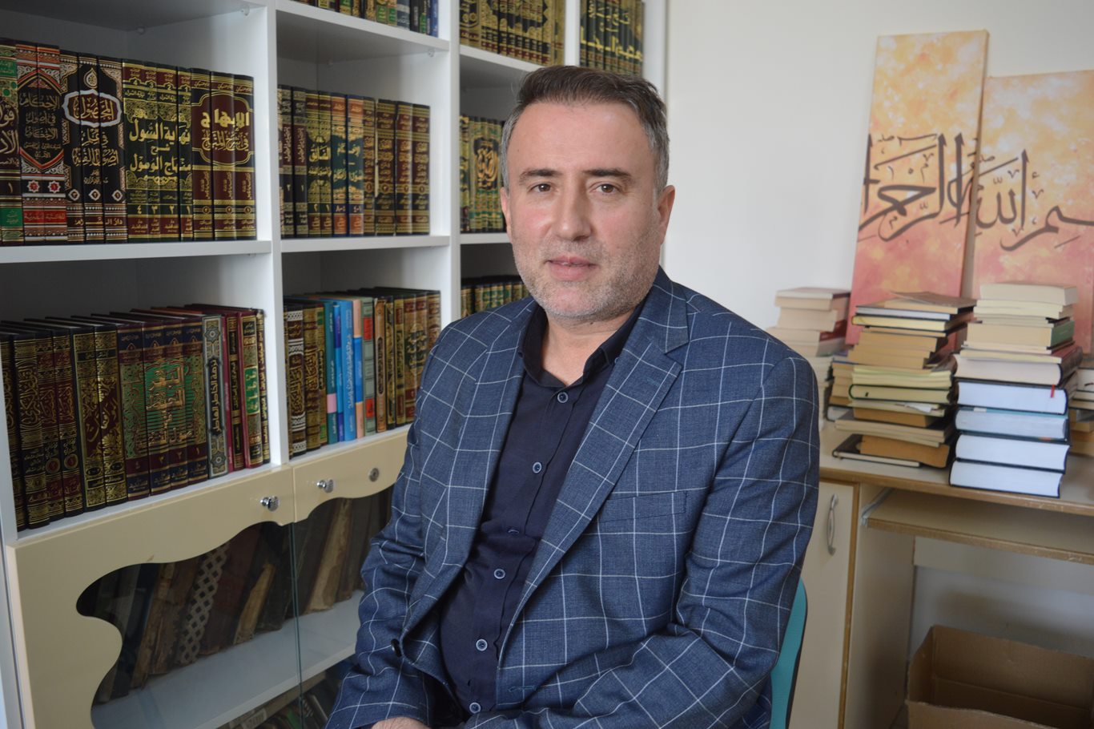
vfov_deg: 43.6
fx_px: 911
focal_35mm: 30
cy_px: 364
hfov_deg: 61.9
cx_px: 547
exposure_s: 1/50
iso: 400
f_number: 3.5
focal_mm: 20
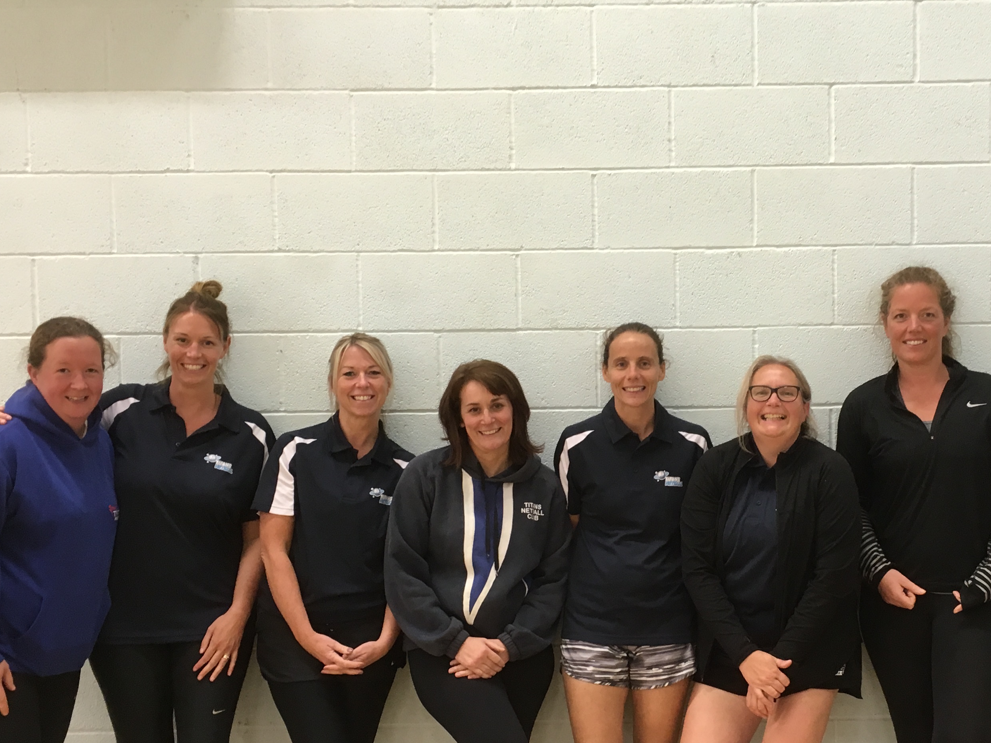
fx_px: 1346
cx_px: 632
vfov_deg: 30.8
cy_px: 448
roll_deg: +0.7
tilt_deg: -2.2
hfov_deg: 40.1
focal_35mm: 47
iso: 100
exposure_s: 1/33
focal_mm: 4.15
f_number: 2.2
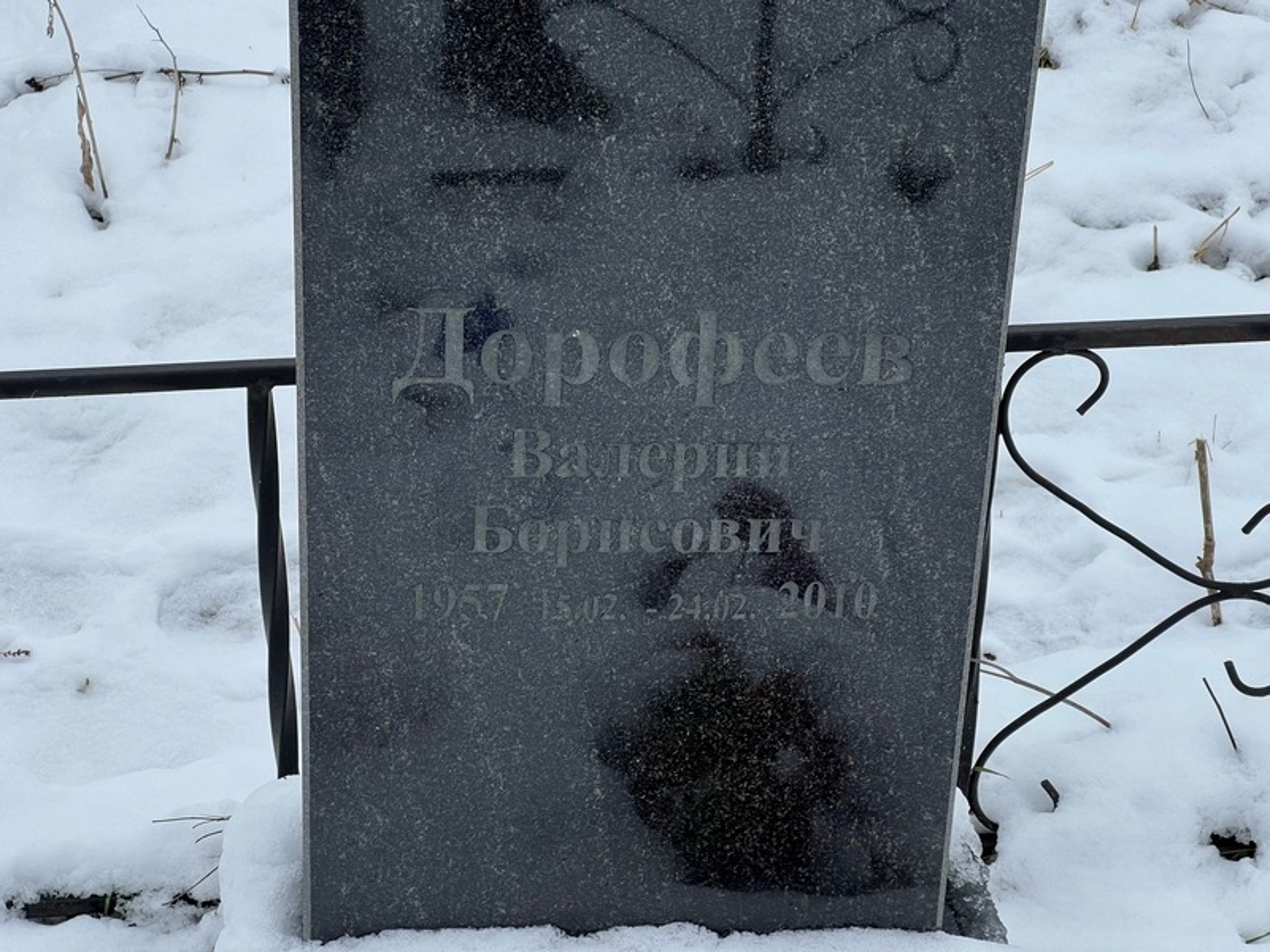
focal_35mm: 77
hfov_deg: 25.3
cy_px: 476
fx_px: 2825
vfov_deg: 19.1
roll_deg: +0.9
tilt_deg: -27.7
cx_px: 635
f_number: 2.8
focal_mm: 9
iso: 50
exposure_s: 1/99
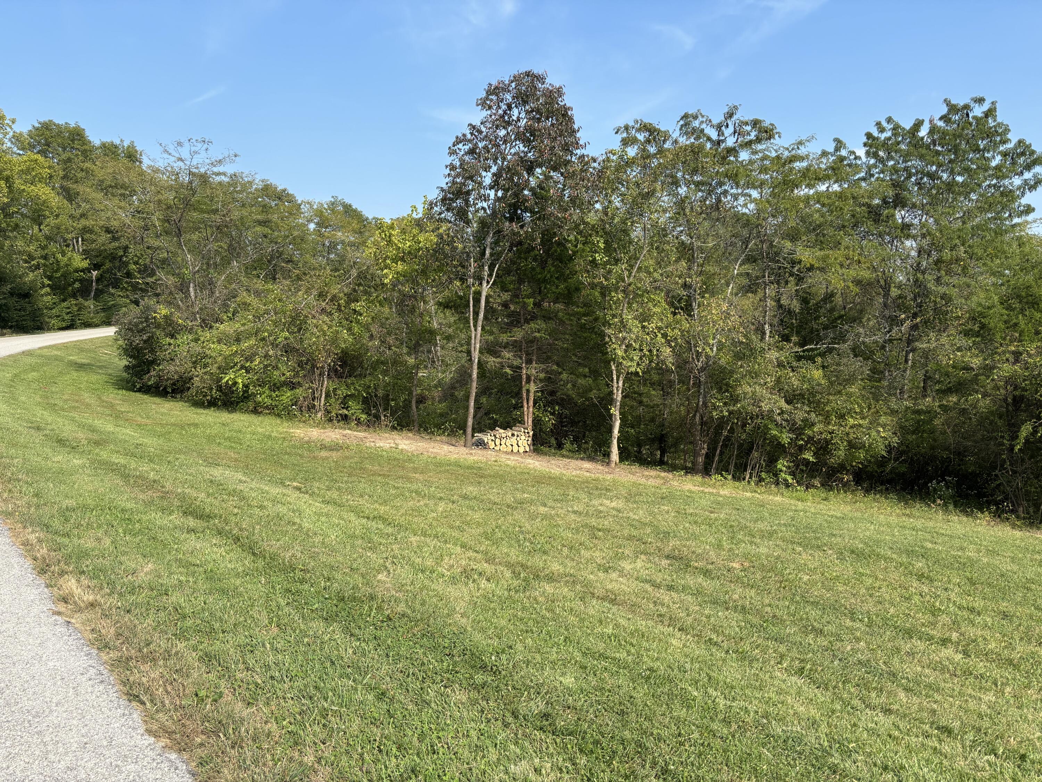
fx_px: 783
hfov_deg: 67.3
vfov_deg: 53.1
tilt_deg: -4.8
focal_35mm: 26
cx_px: 521
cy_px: 391
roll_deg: -0.9
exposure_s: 1/1912
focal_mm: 5.96
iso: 50
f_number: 1.6
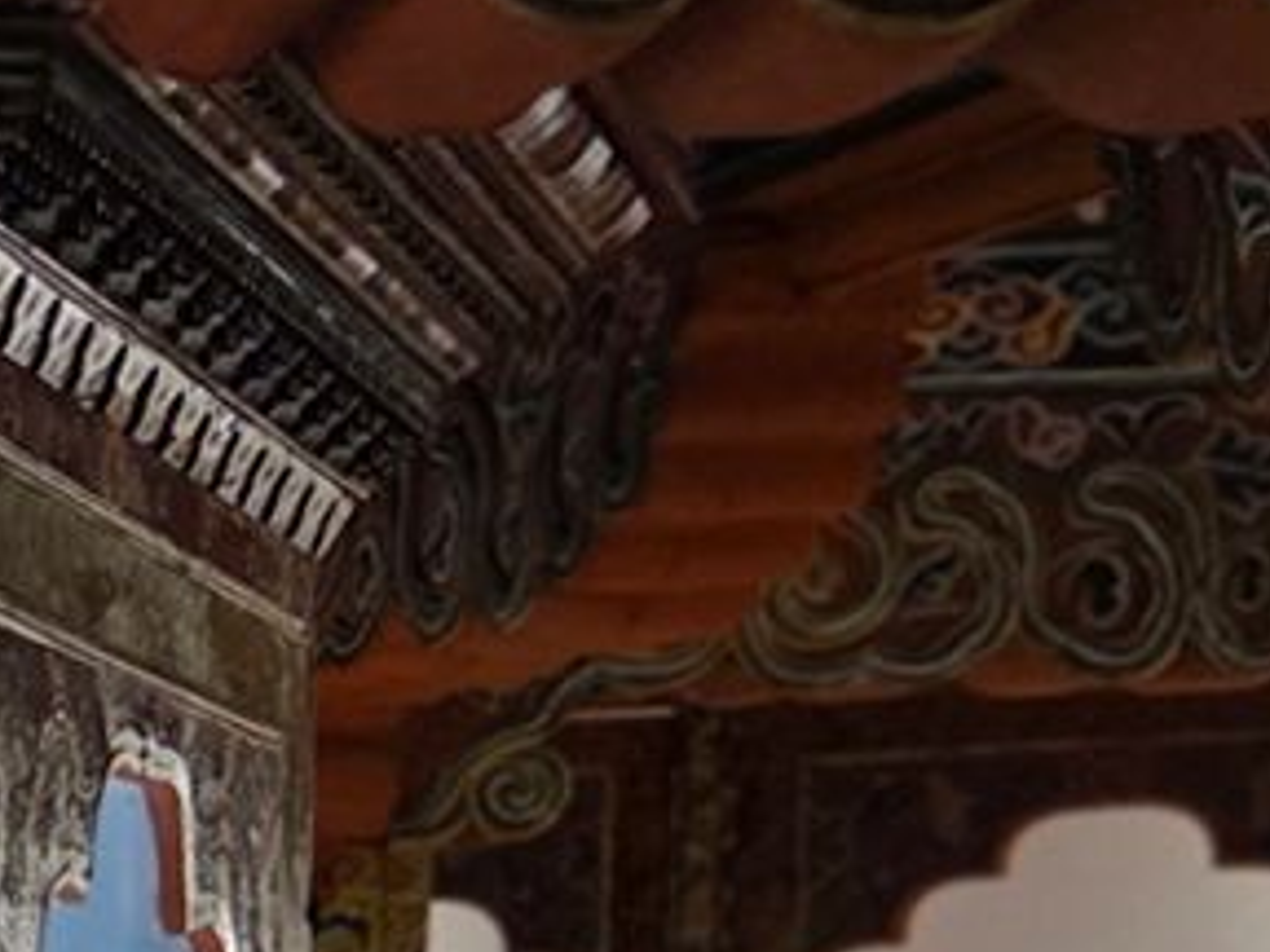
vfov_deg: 8.9
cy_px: 1697
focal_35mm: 160
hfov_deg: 10.9
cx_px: -1482
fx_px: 5870
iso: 250
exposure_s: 1/55.6
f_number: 1.8
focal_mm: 5.4
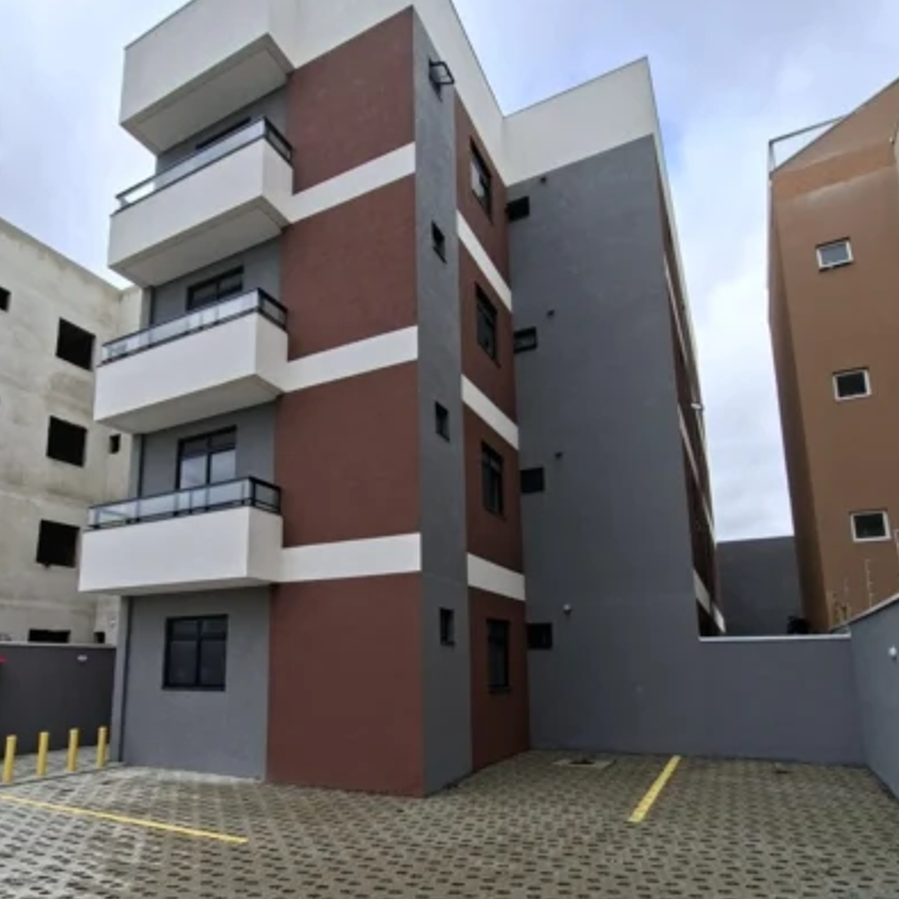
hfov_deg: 71.6
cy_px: 566
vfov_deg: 70.9
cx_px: 376
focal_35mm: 21
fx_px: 617
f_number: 2.2
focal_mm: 1.74
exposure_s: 1/666
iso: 40
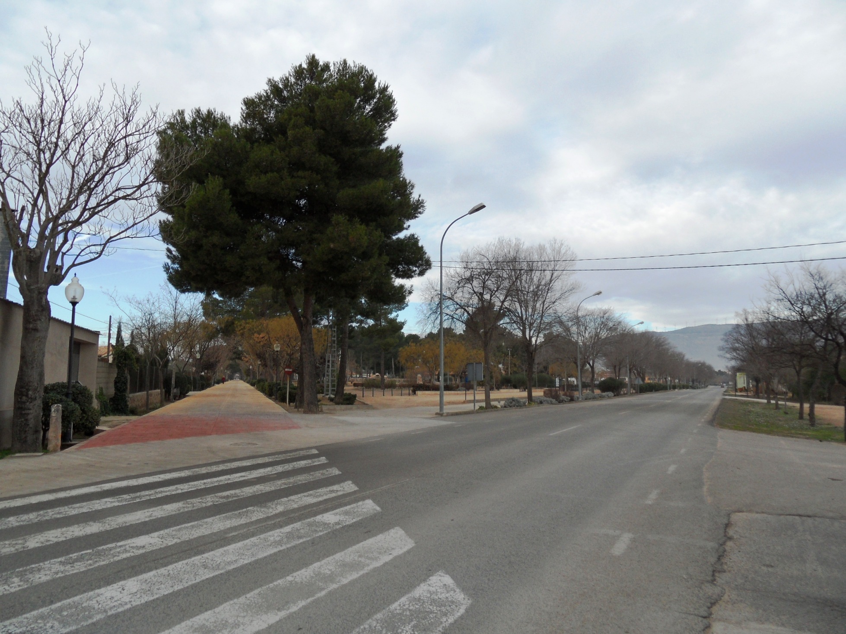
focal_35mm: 24
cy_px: 317
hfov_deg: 71.6
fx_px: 587
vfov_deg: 56.8
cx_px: 423
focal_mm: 3.9
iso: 80
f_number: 3.2
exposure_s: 1/350
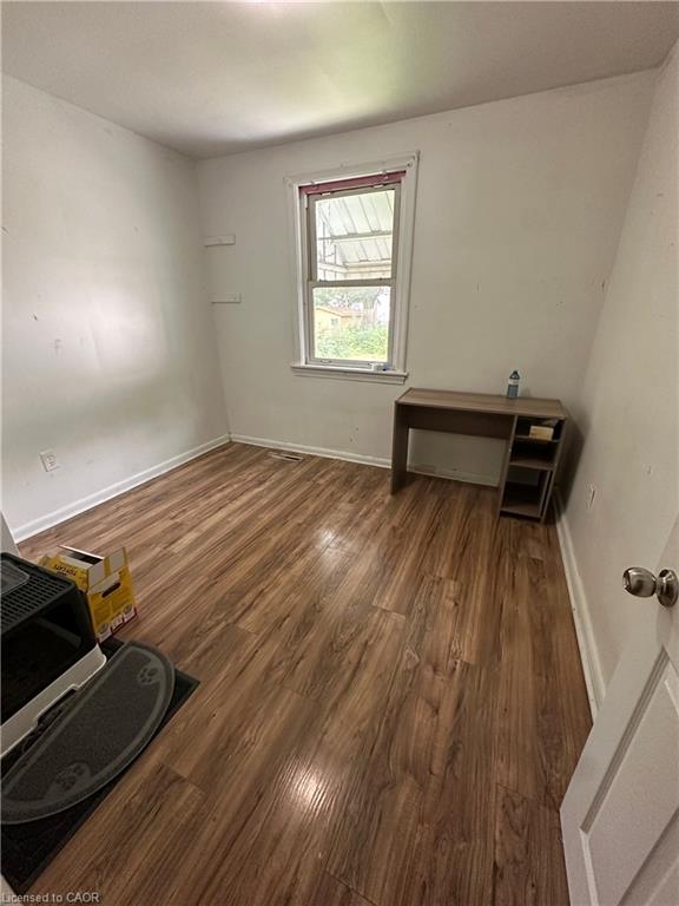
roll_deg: +0.2
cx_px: 340
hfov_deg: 85.7
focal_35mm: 14
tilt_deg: -21.6
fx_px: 366
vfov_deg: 102.1
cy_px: 453
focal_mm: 2.22
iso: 500
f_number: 2.2
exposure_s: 1/60
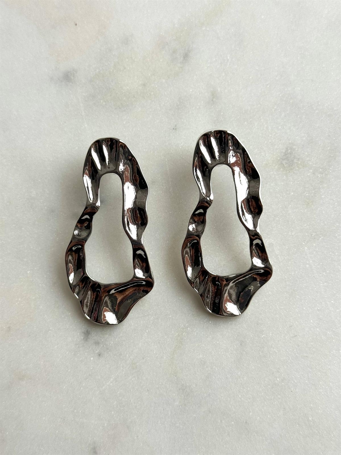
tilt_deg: -79.5
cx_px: 170
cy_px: 228
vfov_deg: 39.7
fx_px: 630
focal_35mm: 48
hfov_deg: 30.3
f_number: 1.78
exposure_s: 1/664
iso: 64
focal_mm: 6.86
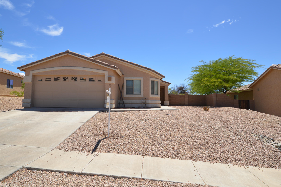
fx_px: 160
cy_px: 89
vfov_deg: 60.5
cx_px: 135
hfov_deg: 82.5
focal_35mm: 21
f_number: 9
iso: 100
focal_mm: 13
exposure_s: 1/200
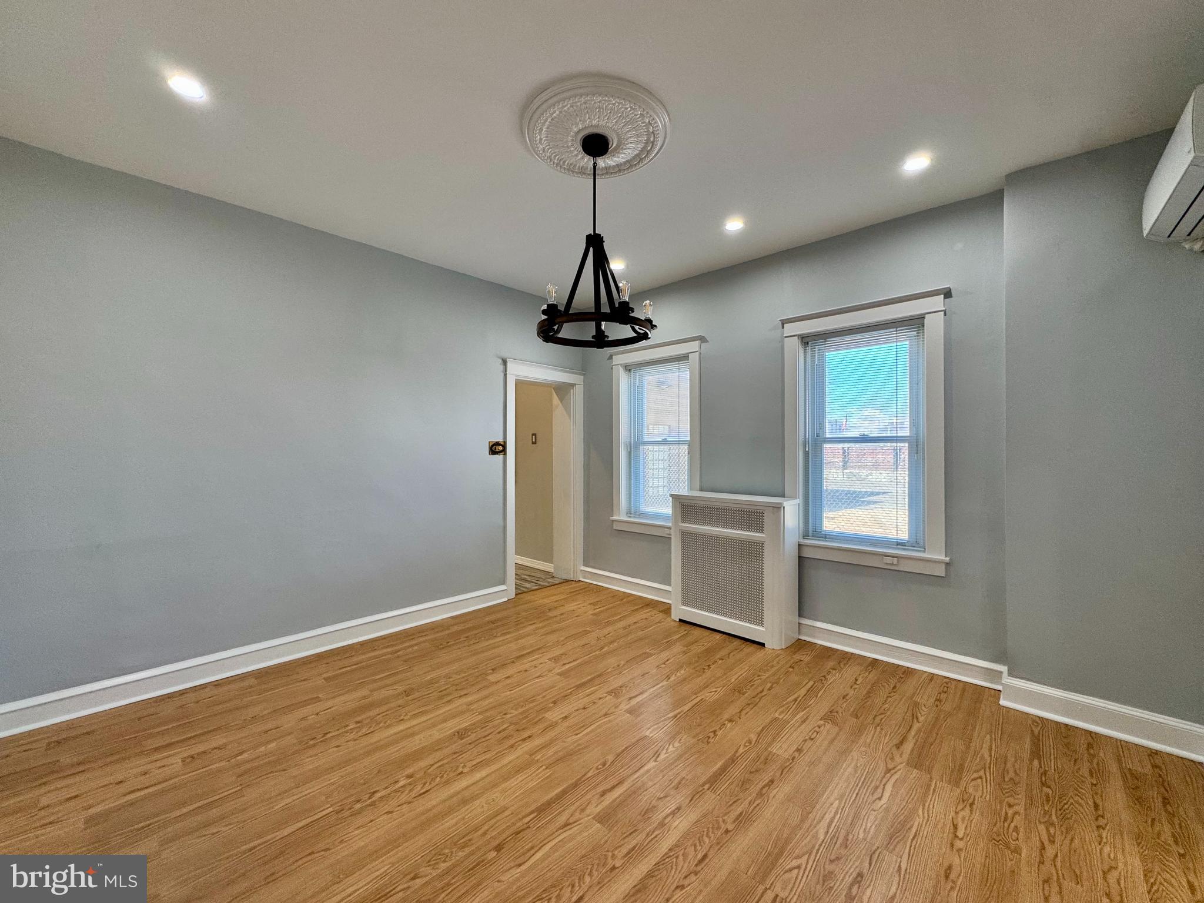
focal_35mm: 14
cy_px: 452
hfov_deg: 102.1
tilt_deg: -0.2
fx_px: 487
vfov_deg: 85.7
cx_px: 602
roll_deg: -0.6
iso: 125
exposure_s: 1/120
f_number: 2.2
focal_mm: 2.22
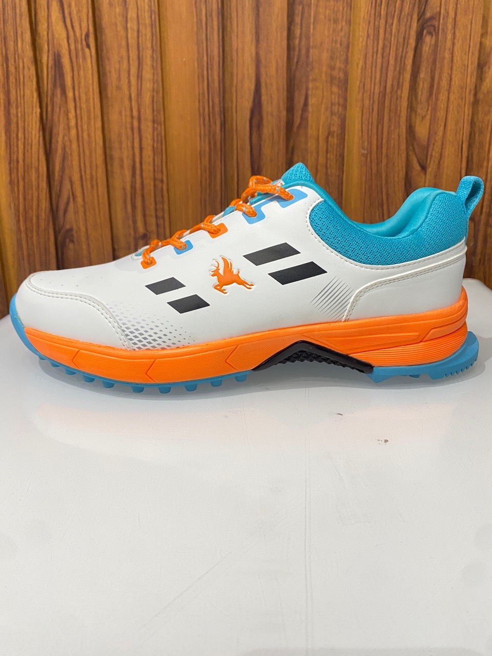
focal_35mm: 26
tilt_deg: -17.3
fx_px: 493
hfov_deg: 53.1
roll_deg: +0.7
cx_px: 246
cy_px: 328
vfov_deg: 67.3
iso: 80
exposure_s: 1/50
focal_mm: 4.25
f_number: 1.8
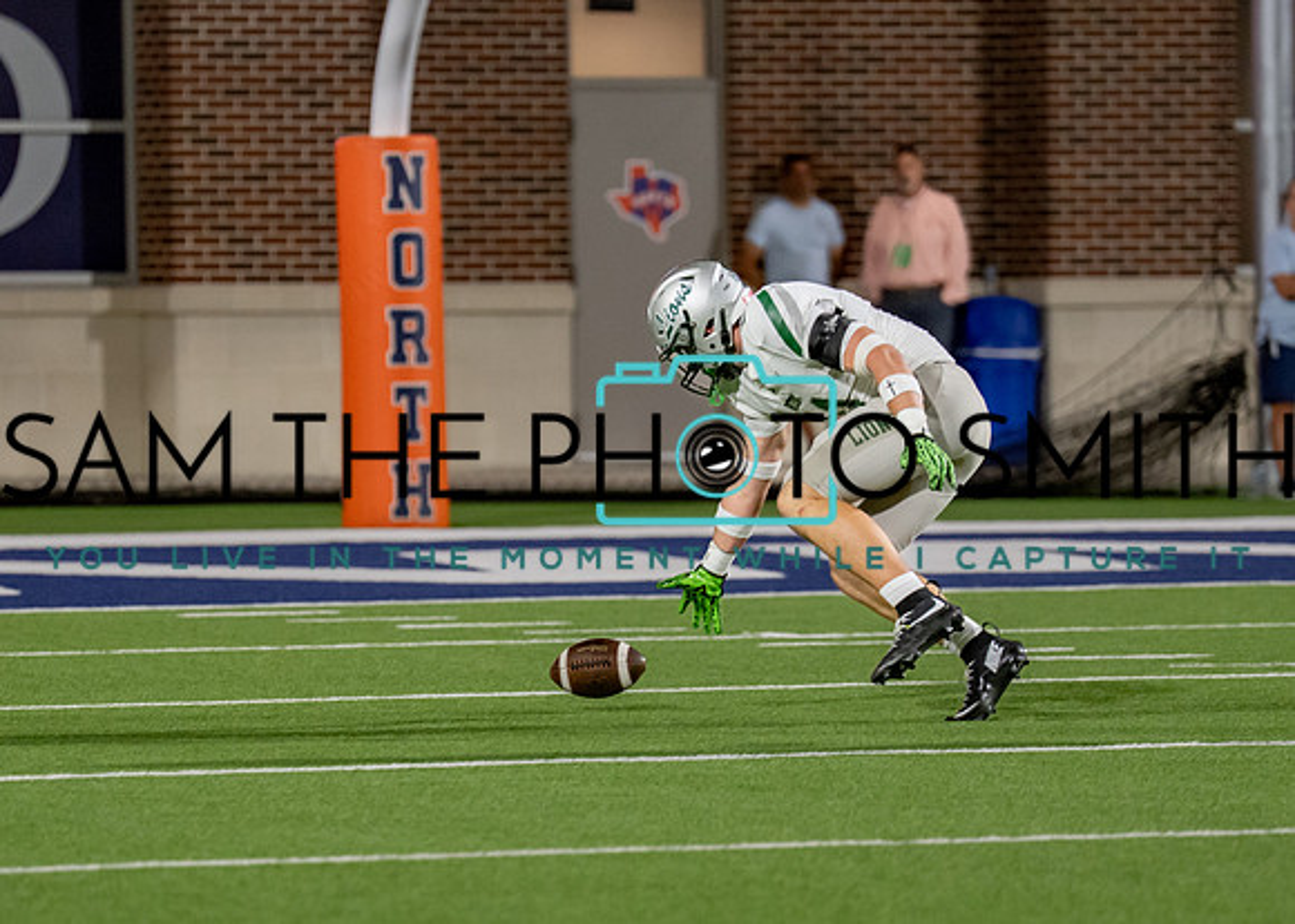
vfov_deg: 3.9
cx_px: 673
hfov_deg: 5.4
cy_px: 550
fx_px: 13731
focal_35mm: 373
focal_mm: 176
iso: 2000
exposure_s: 1/1250
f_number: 2.8
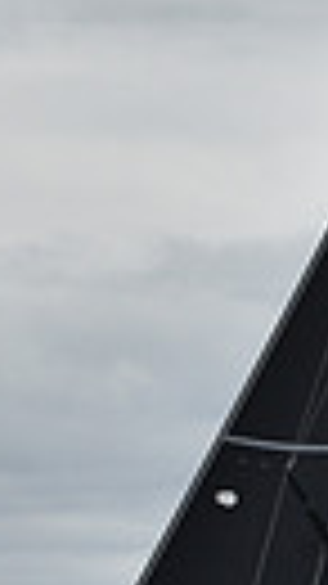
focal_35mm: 458
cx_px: 160
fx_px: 7091
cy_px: 243
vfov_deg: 4.7
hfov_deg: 2.6
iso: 400
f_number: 8
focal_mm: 98
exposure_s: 1/1000
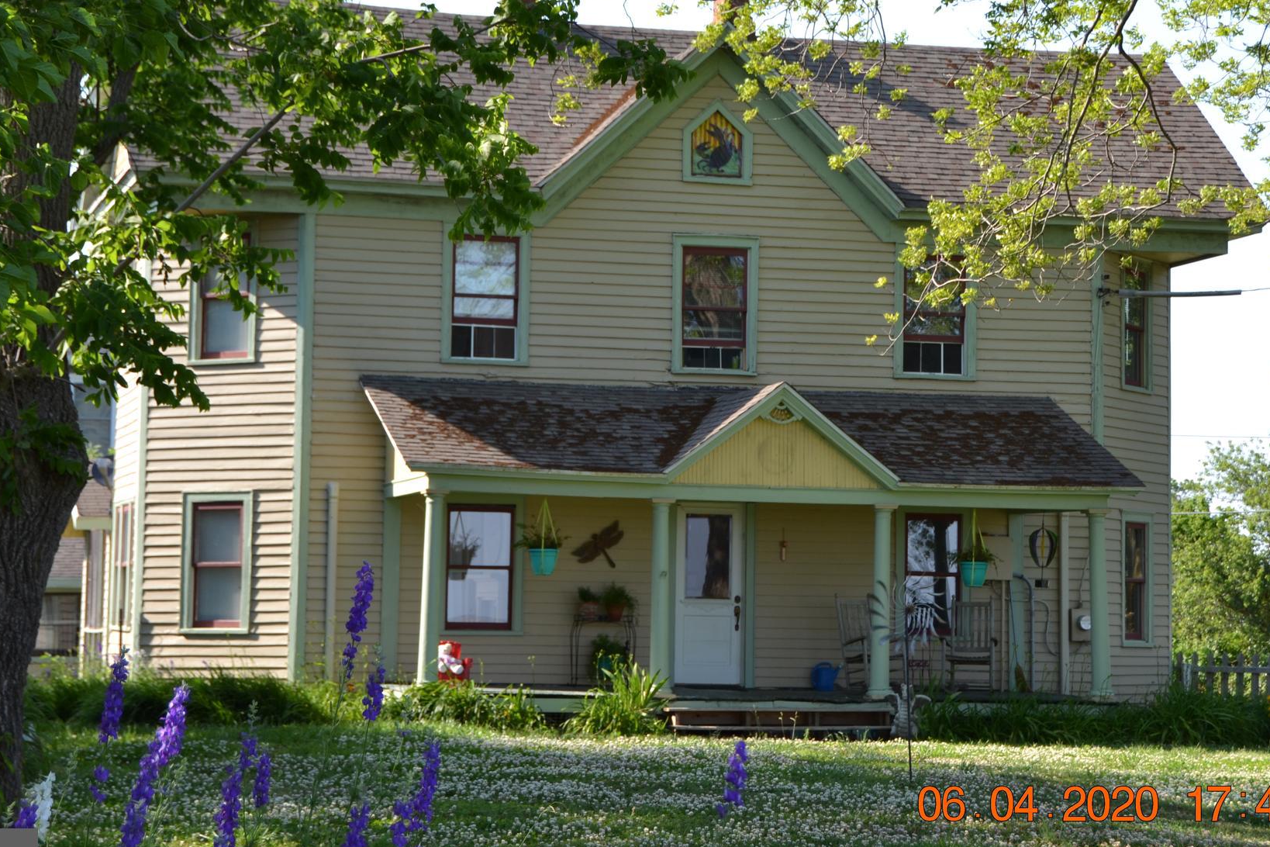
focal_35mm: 90
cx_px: 660
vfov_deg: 15.2
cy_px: 356
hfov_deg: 22.6
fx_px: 3175
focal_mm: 48
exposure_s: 1/160
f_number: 6.3
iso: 100
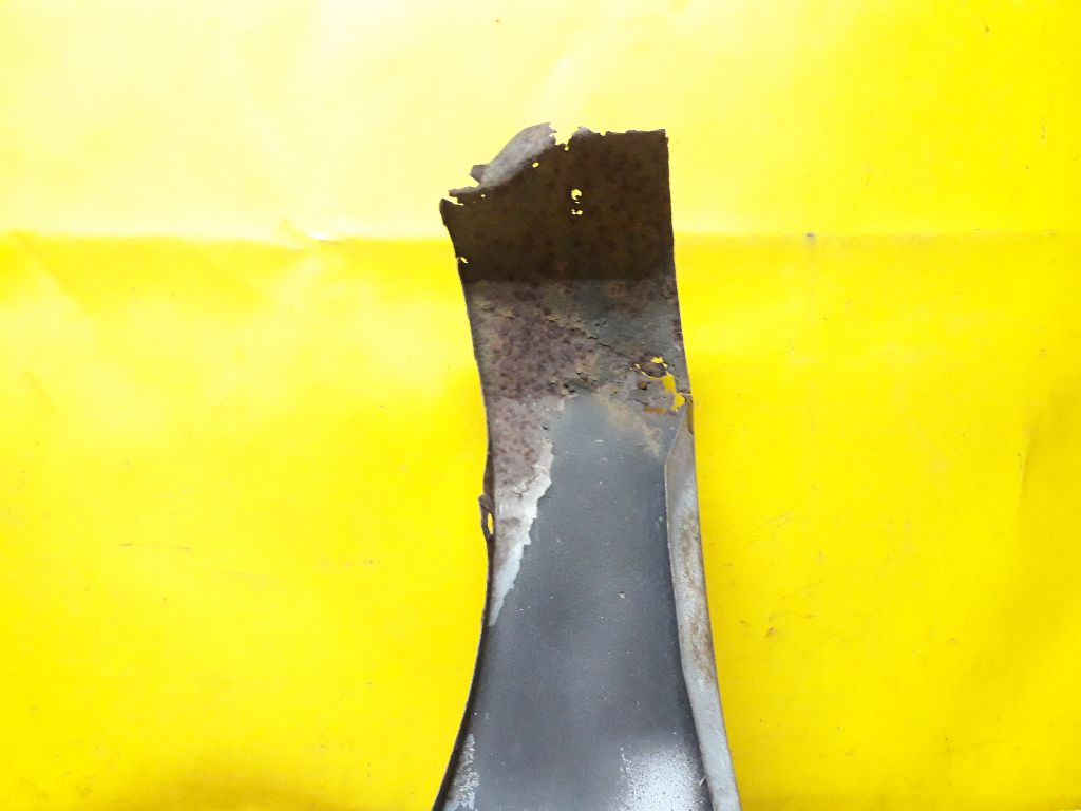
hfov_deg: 65.3
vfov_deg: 51.4
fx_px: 843
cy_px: 406
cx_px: 540
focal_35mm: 27
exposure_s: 1/25
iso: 320
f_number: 1.9
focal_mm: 3.6
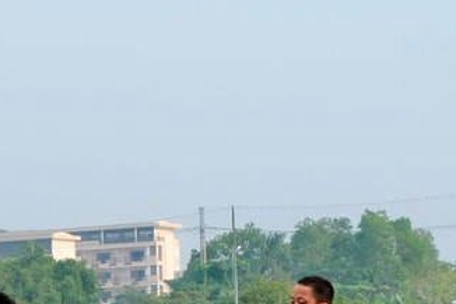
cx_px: 162
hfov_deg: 17.6
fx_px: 1469
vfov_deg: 11.7
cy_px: 310
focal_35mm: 116
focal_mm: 27.7
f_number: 5.6
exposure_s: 1/280
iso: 320
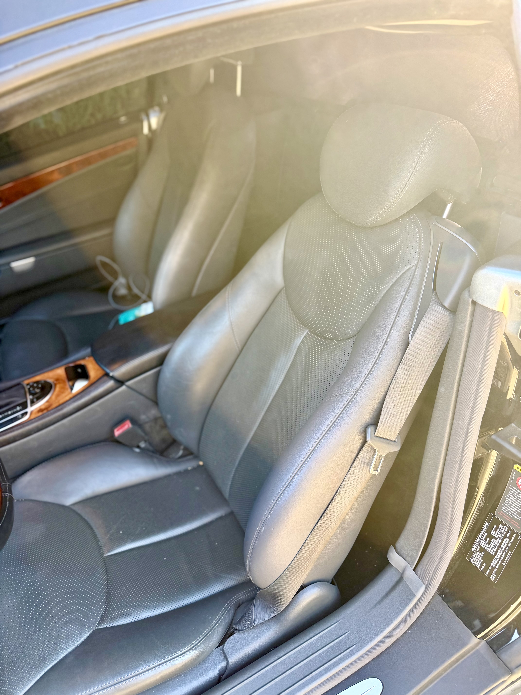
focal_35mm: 24
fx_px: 482
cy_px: 348
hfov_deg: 56.8
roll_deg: +11.5
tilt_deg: -36.0
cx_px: 260
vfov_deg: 71.6
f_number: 1.78
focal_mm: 6.76
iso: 125
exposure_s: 1/139
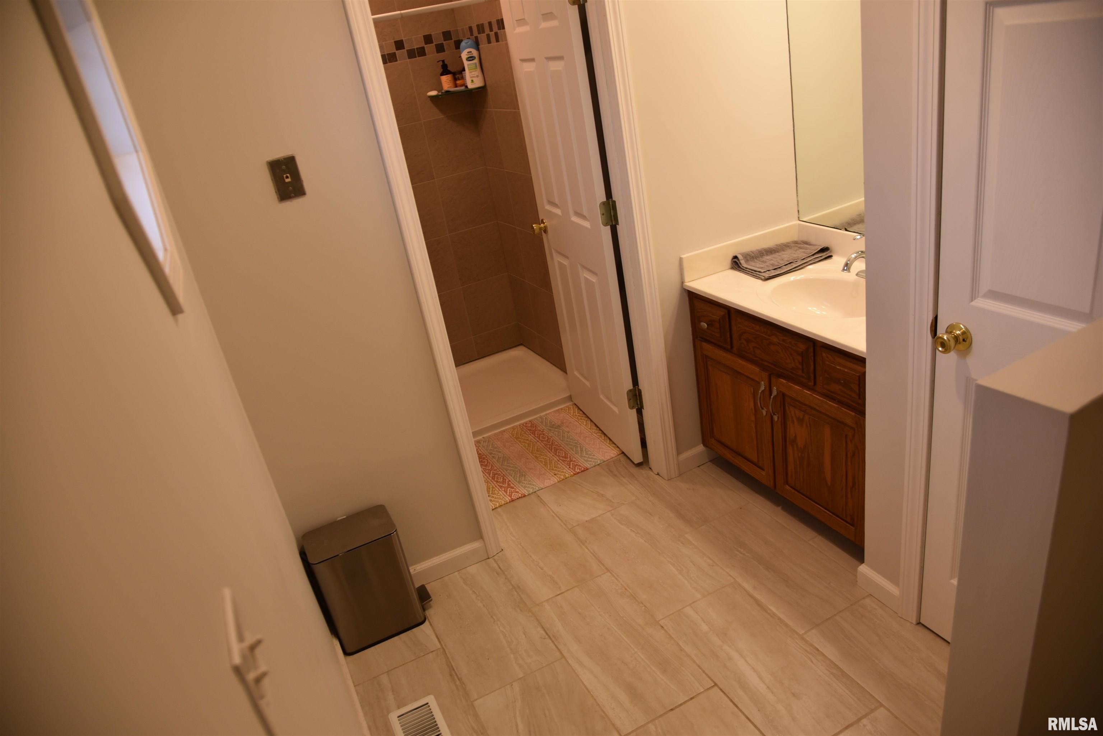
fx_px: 735
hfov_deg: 73.7
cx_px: 552
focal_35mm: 24
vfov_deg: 53.2
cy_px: 368
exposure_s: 1/60
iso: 500
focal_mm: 24
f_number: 4
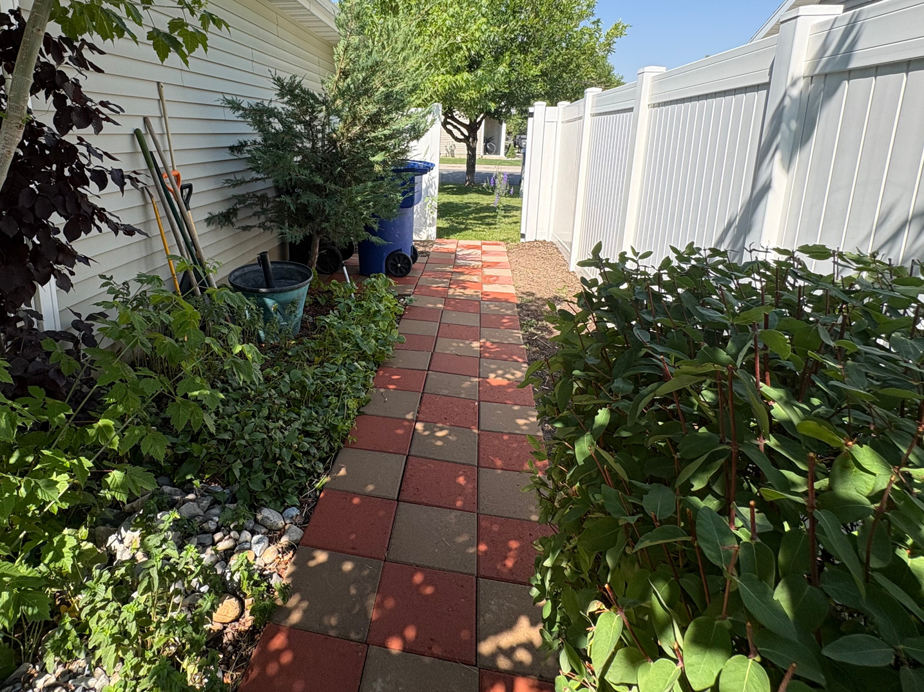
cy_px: 250
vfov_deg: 64.8
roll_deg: -0.3
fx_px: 534
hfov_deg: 80.8
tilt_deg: -12.4
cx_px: 368
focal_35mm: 20
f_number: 2.2
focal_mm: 2.22
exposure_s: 1/812
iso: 64
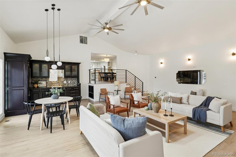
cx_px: 118
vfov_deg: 72.0
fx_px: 108
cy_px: 78
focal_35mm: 16
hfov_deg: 95.0
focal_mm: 11
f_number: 8
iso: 400
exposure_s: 1/30
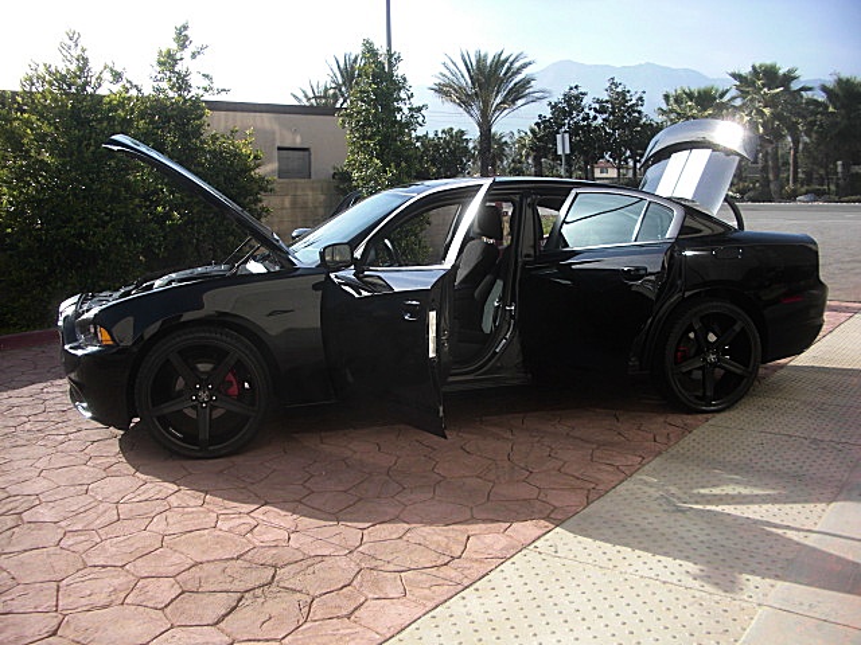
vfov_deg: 39.7
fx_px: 895
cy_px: 322
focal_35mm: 36
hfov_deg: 51.4
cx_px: 430
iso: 50
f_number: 2.8
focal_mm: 6.3
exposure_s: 1/500
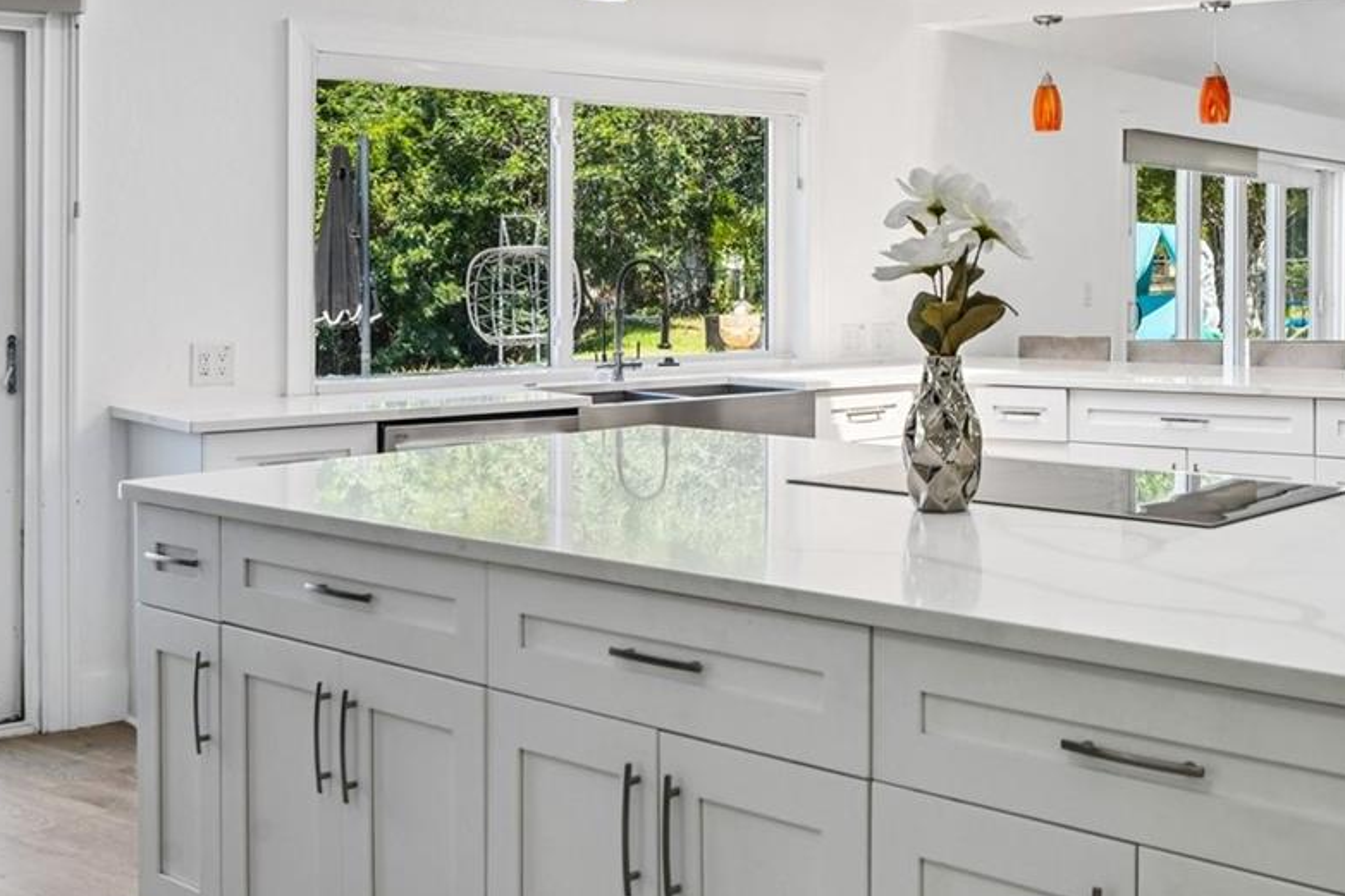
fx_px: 1681
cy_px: 291
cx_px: 1037
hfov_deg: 42.1
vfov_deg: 29.6
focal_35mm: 45
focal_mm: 22
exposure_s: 1/125
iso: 400
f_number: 8
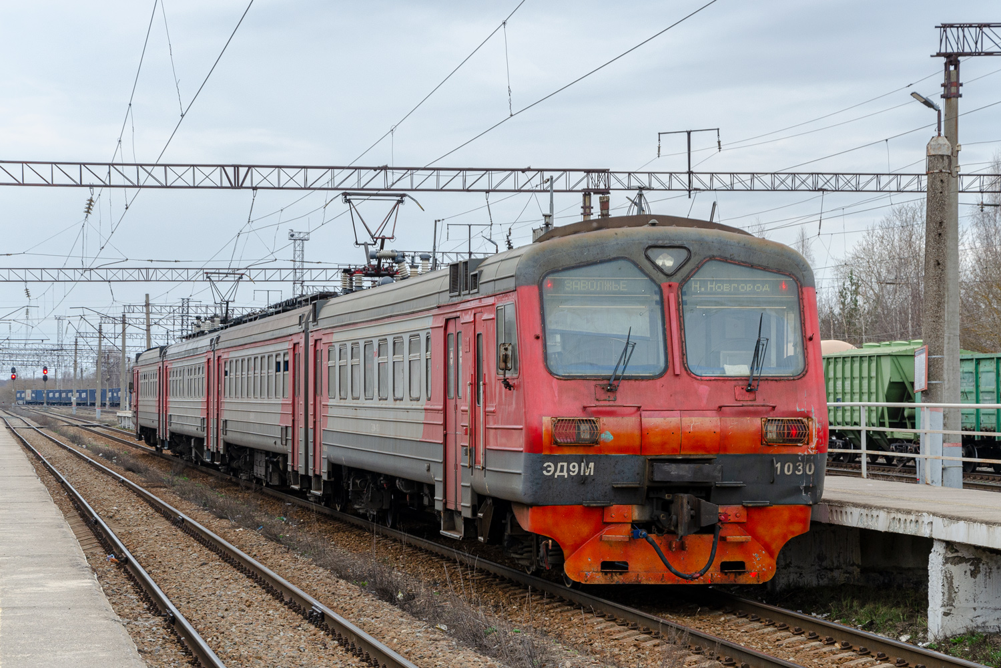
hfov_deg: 21.9
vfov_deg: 14.7
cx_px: 500
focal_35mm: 93
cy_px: 334
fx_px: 2586
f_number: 9
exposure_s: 1/125
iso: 250
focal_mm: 62
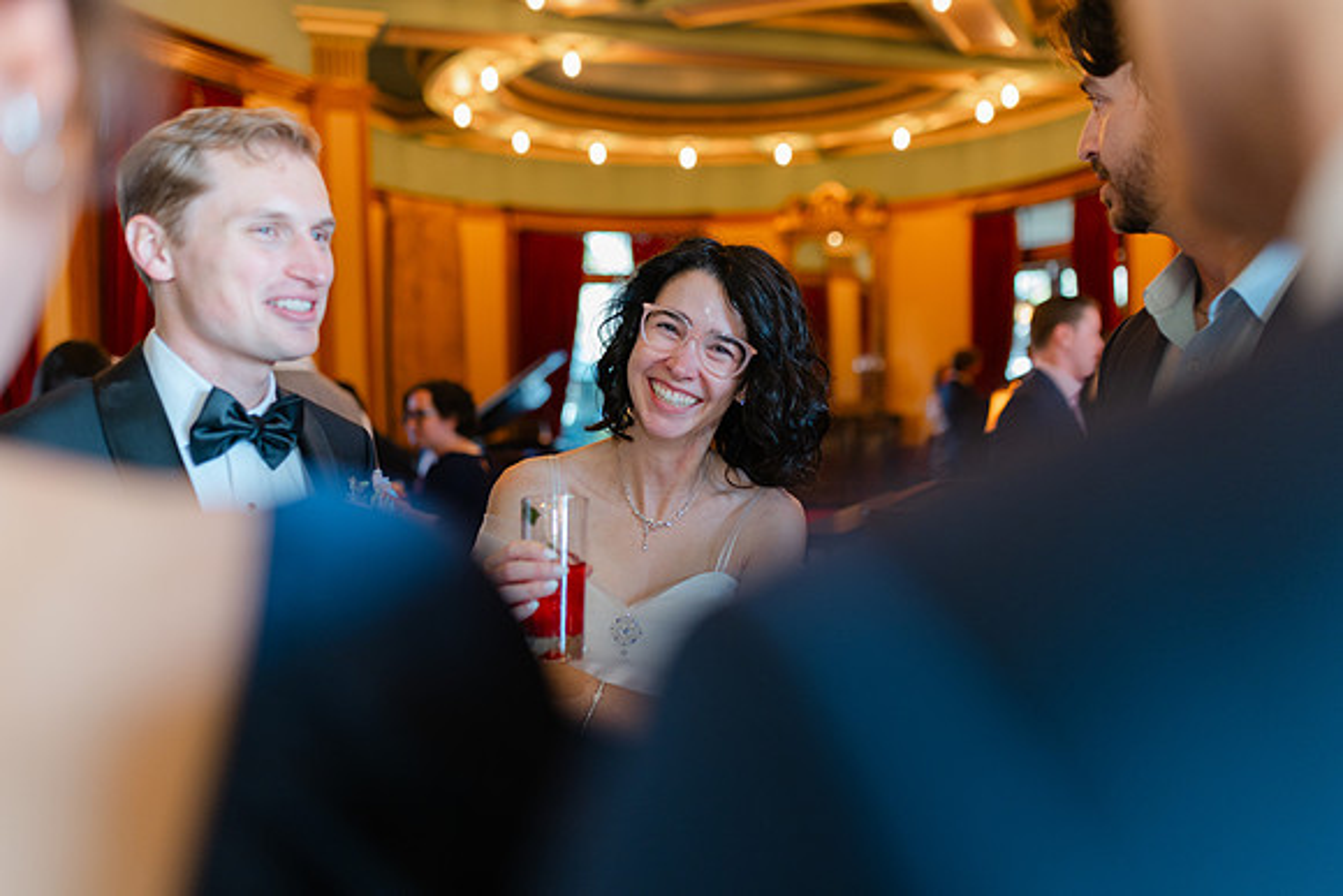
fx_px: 1306
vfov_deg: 37.9
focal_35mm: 35
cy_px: 448
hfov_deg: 54.4
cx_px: 672
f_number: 2
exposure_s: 1/100
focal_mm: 35
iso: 320
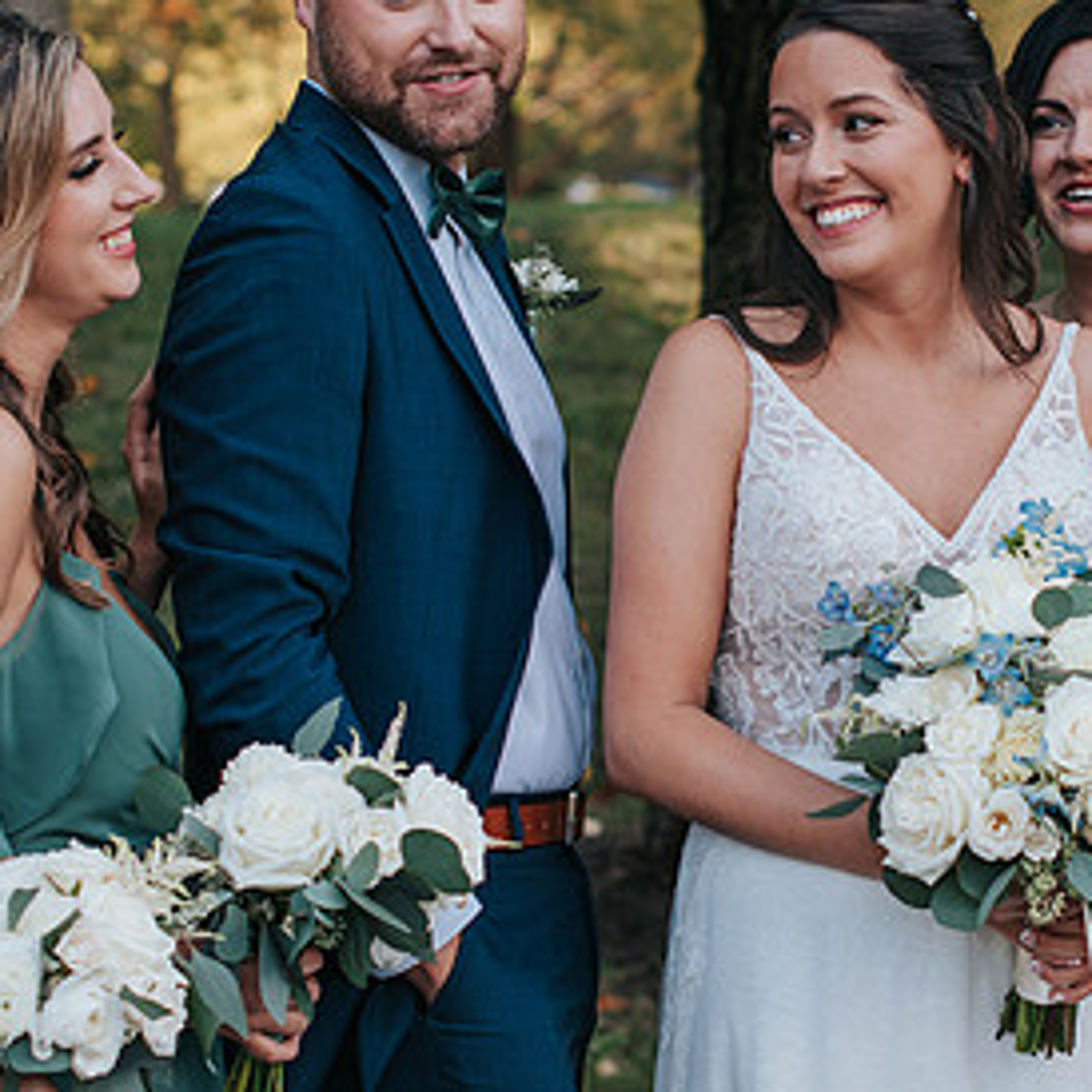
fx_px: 4818
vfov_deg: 12.9
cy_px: 516
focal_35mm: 135
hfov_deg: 12.9
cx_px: 861
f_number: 3.2
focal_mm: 50
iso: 100
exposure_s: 1/250
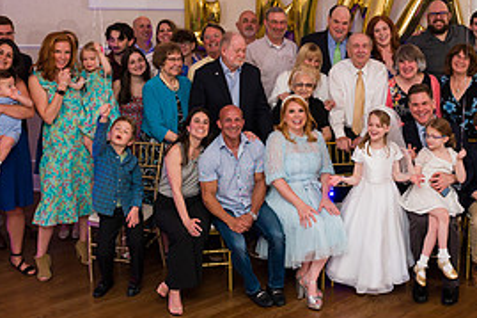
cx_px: 337
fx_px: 742
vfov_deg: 23.9
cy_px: 76
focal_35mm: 56
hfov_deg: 35.1
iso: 1250
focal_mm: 26
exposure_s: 1/200
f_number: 5
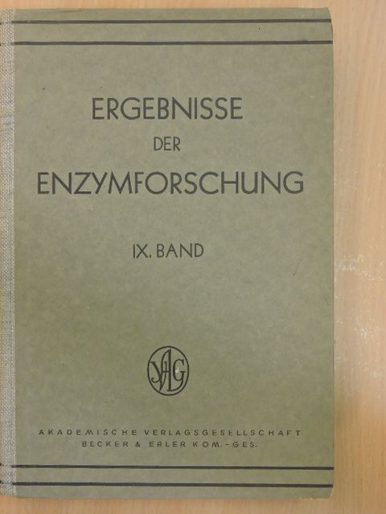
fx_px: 669
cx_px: 193
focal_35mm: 45
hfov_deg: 32.2
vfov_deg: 42.1
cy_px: 257
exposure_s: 1/25
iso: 800
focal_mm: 8.1
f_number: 4
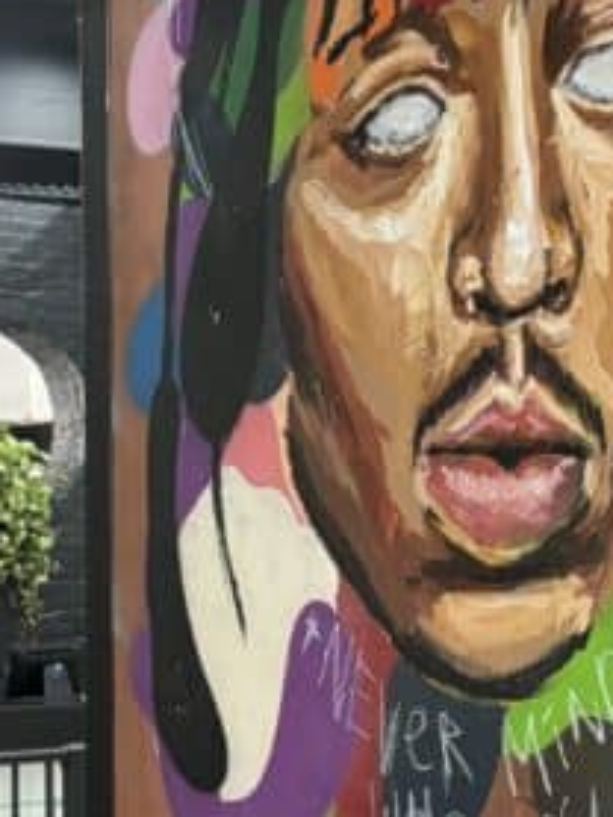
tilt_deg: +1.7
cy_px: 490
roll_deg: +0.2
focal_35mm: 96
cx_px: 209
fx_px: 2265
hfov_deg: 15.4
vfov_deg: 20.4
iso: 640
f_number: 1.6
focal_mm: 5.96
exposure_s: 1/30
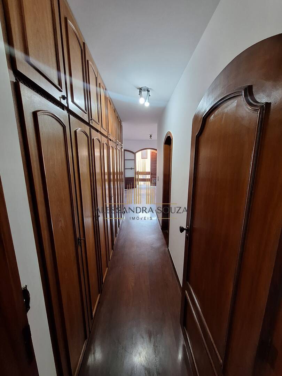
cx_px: 141
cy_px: 188
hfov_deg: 89.9
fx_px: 141
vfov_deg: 106.2
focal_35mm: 13
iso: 125
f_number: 2.2
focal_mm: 1.74
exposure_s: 1/40
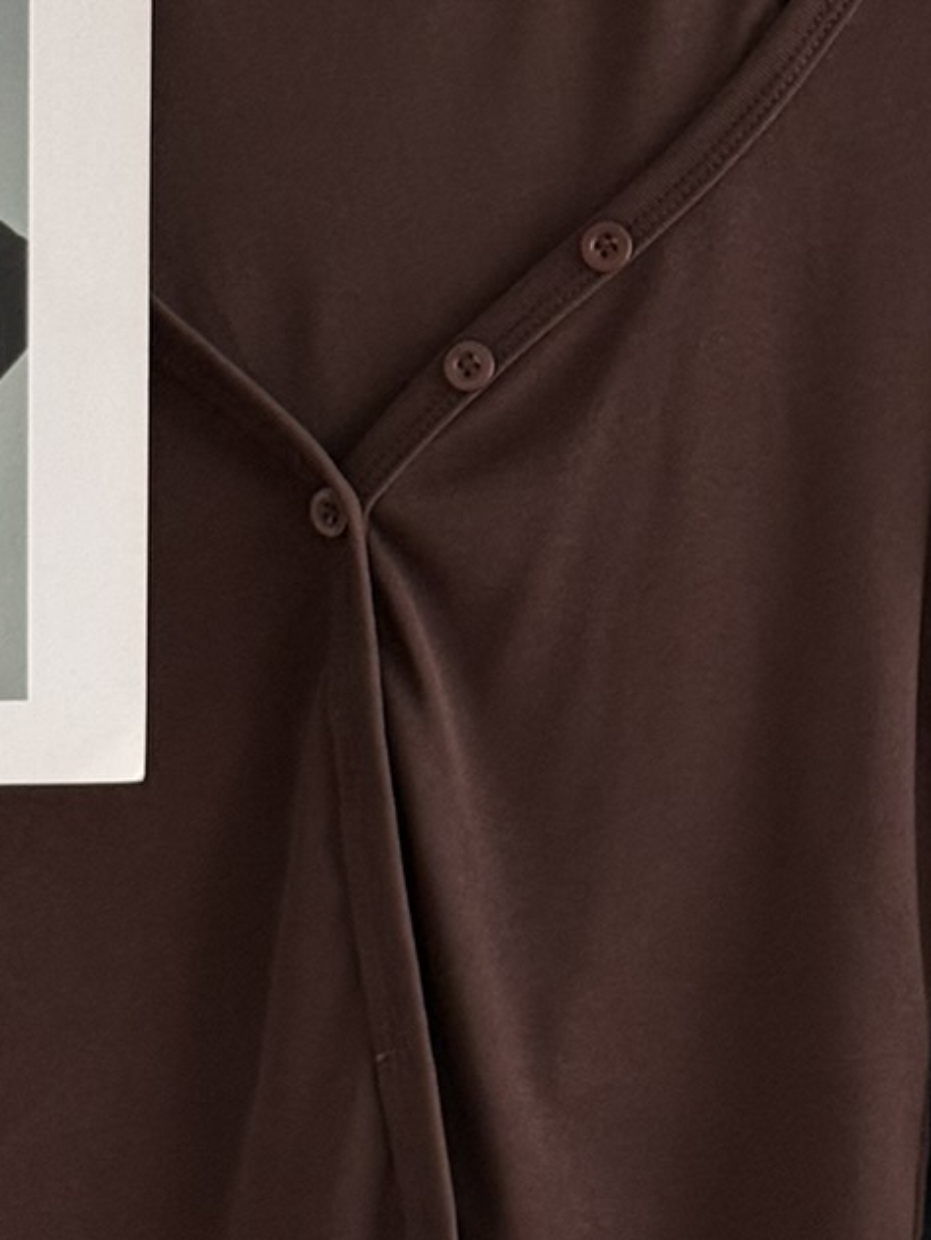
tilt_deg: -4.1
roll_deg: -1.8
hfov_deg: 9.5
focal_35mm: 156
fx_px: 5590
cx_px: 632
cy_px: 252
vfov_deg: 12.6
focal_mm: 6.76
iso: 160
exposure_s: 1/60
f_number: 1.78
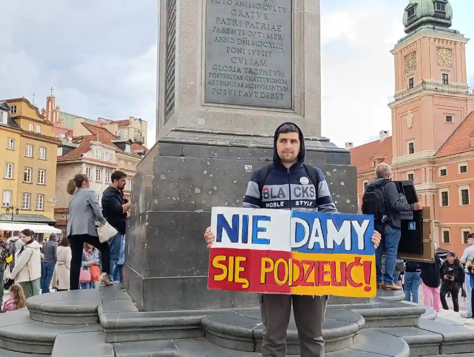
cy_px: 178
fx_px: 480
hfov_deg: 52.6
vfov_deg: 40.8
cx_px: 237
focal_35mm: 35
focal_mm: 6.14
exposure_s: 1/100
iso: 125
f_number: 1.6
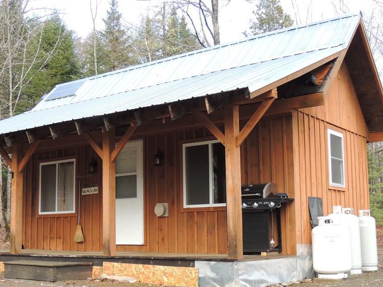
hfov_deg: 37.5
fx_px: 564
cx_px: 177
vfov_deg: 28.5
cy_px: 169
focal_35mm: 51
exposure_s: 1/50
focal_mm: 7.1
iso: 100
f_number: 3.3
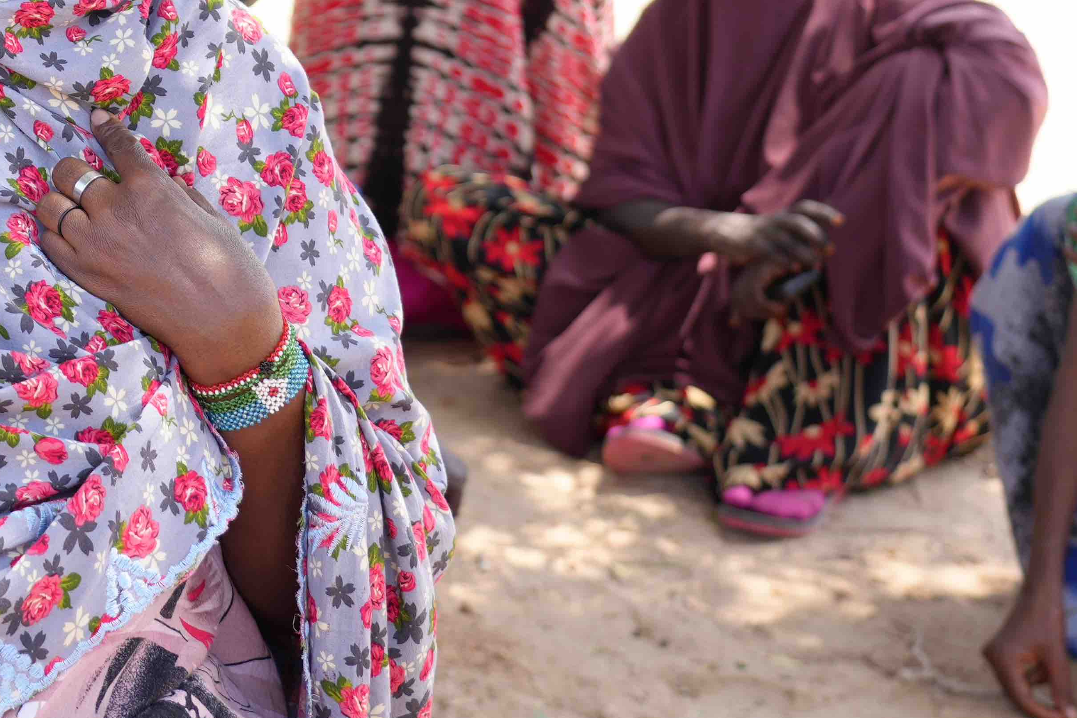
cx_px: -255
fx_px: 3111
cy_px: -150
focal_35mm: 104
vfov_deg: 12.8
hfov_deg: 18.5
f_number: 4
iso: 100
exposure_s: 1/160
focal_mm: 36
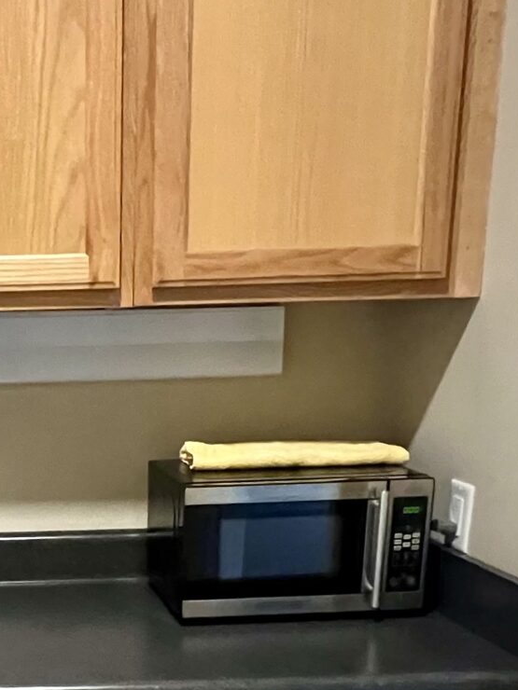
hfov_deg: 29.4
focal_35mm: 45
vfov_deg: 40.1
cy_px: 565
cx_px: -37
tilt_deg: -12.9
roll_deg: +2.2
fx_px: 898
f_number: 1.8
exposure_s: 1/49
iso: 1000
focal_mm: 1.57
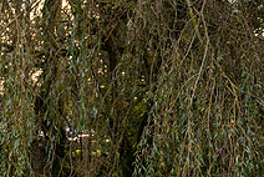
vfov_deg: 18.8
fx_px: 521
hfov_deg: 25.0
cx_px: -68
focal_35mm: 71
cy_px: 171
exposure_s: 1/160
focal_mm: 26
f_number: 3.5
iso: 160
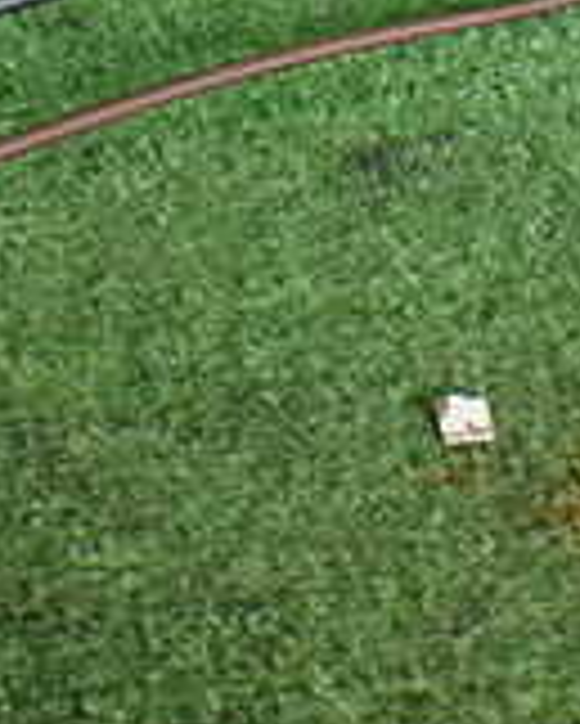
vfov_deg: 16.9
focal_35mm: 109
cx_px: 153
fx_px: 2337
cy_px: -112
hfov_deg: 14.1
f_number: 2.3
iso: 320
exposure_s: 1/125
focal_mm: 5.4
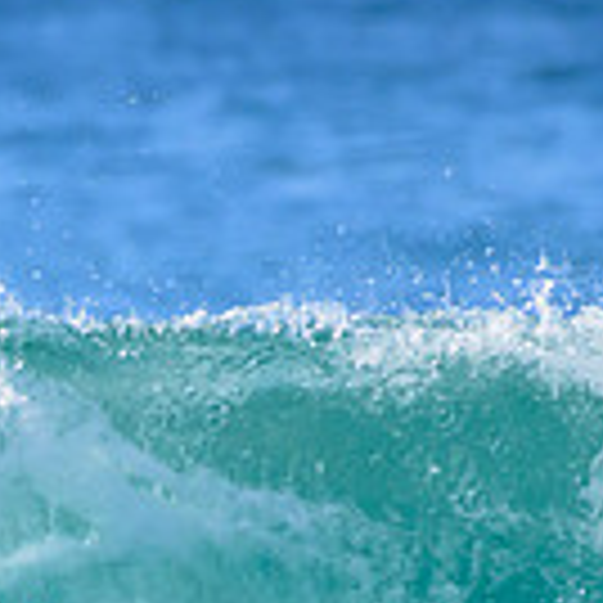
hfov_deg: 0.5
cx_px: -432
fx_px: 72664
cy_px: 587
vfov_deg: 0.5
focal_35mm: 3687
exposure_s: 1/2000
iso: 1800
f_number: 11
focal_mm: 1000
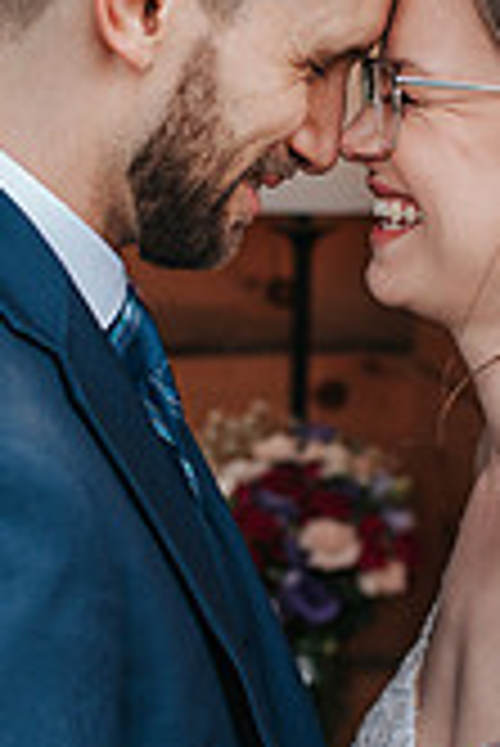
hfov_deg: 14.4
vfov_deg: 21.4
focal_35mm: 95
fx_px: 1975
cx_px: 351
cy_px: 423
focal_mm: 35
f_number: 3.2
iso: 280
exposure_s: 1/800
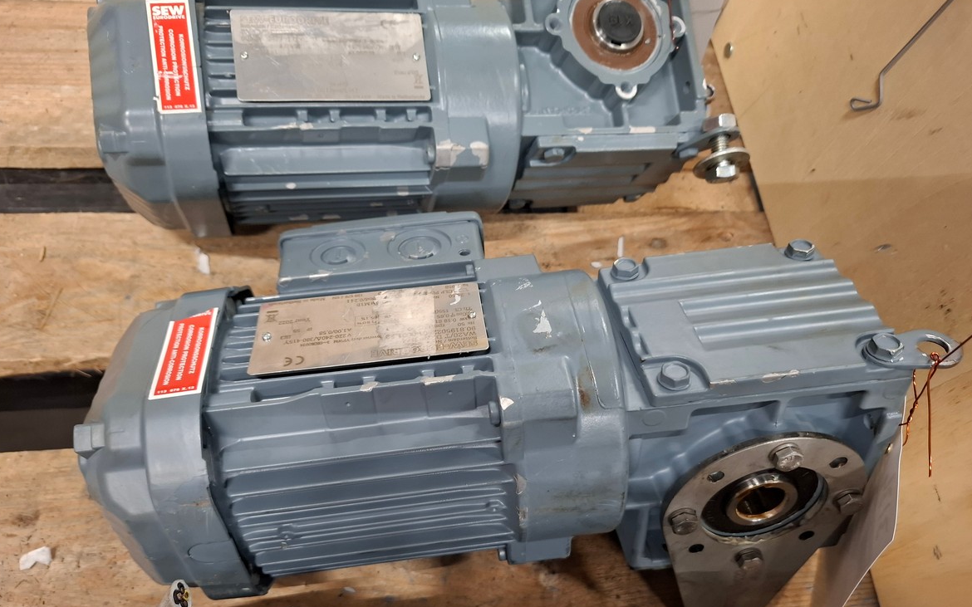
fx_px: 662
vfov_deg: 48.9
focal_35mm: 25
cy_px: 367
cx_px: 486
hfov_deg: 72.6
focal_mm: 5.54
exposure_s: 1/25
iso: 400
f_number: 1.8
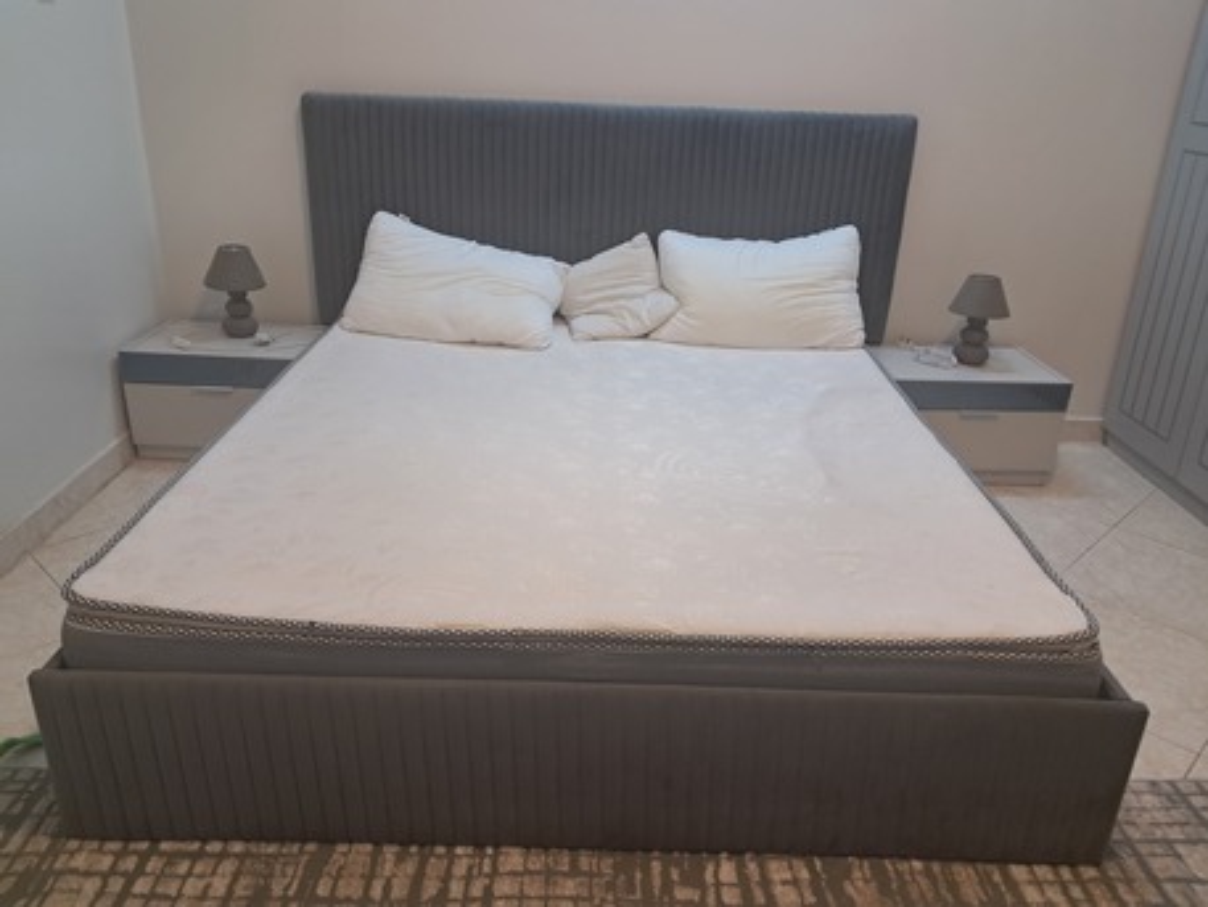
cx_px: 604
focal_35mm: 27
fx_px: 942
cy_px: 454
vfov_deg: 51.4
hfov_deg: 65.3
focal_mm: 4
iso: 200
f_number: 1.8
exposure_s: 1/50
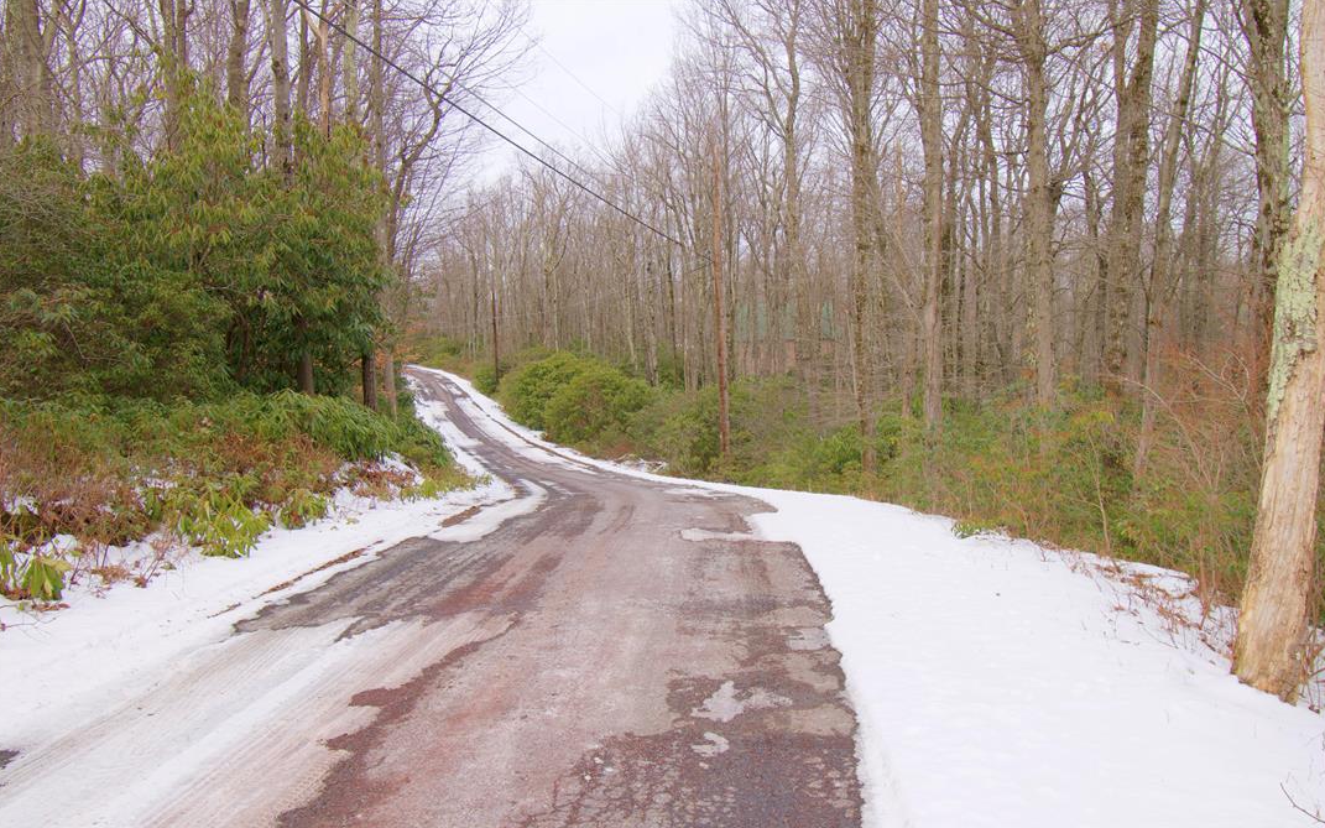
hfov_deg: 61.2
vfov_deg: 40.6
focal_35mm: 31
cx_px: 663
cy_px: 444
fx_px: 1119
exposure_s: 1/100
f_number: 8
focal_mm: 20
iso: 100
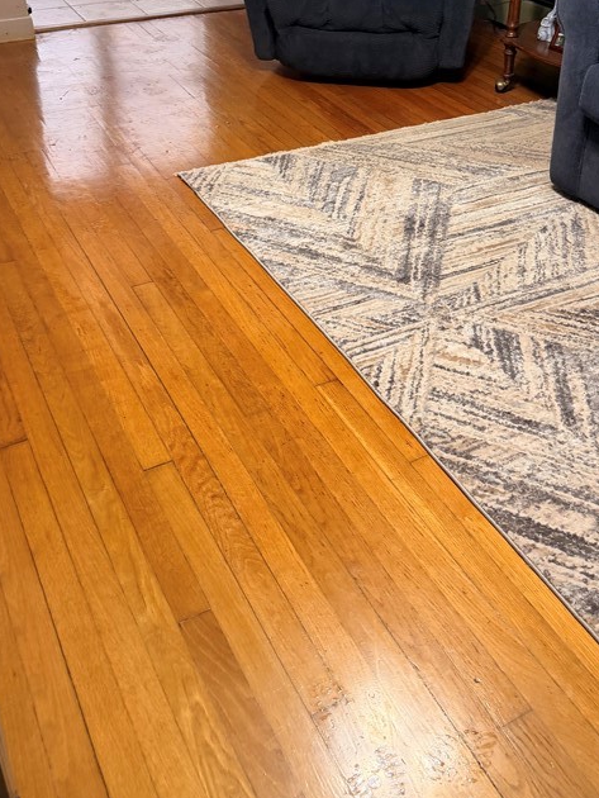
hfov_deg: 36.6
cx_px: 372
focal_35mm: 39
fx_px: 899
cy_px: 208
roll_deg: +0.9
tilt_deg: -29.4
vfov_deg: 46.3
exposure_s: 1/60
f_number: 1.78
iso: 200
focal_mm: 6.76
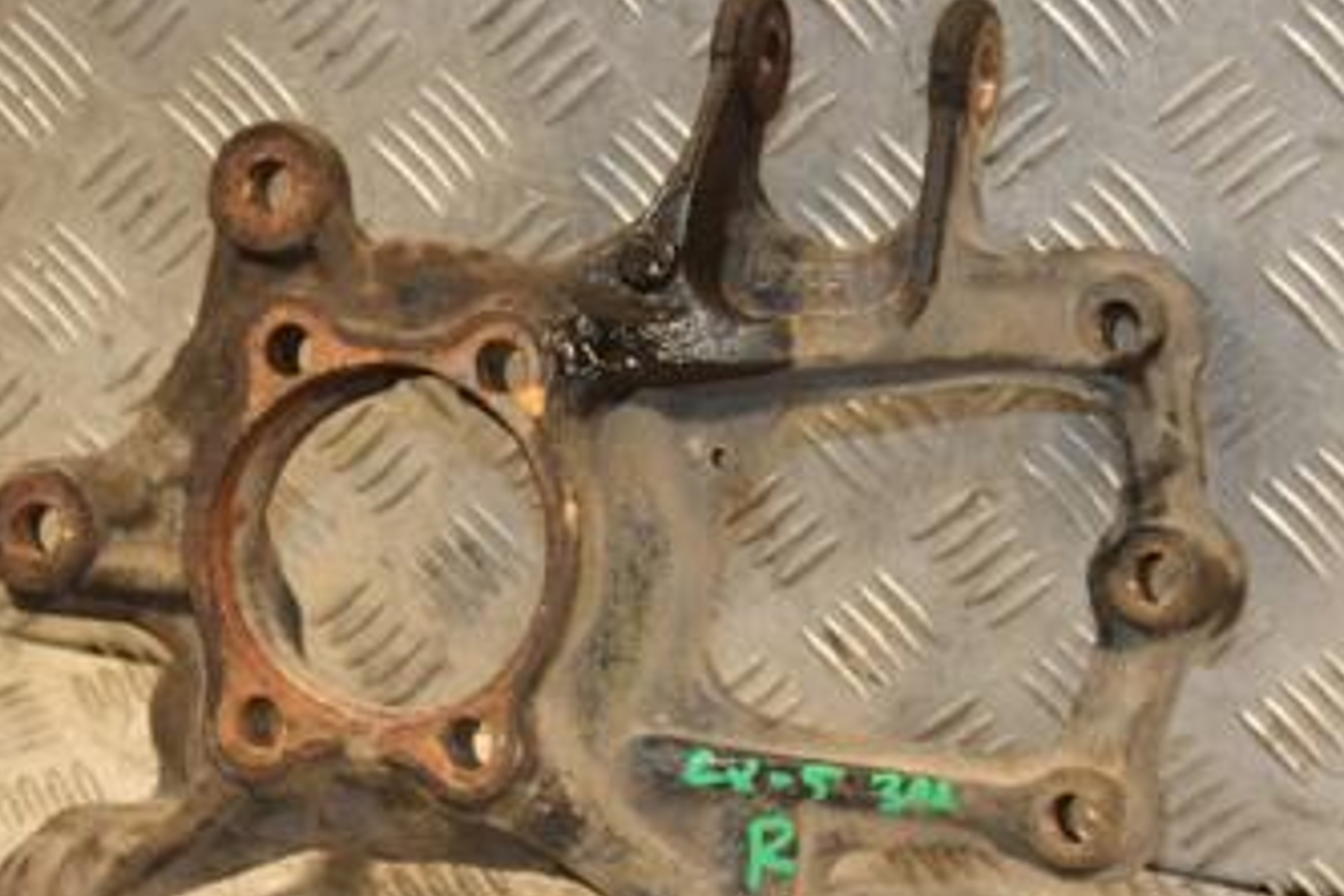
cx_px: 787
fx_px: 4032
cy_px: 638
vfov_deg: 12.7
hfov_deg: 18.9
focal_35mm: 108
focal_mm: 40
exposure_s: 1/200
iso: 800
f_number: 4.8
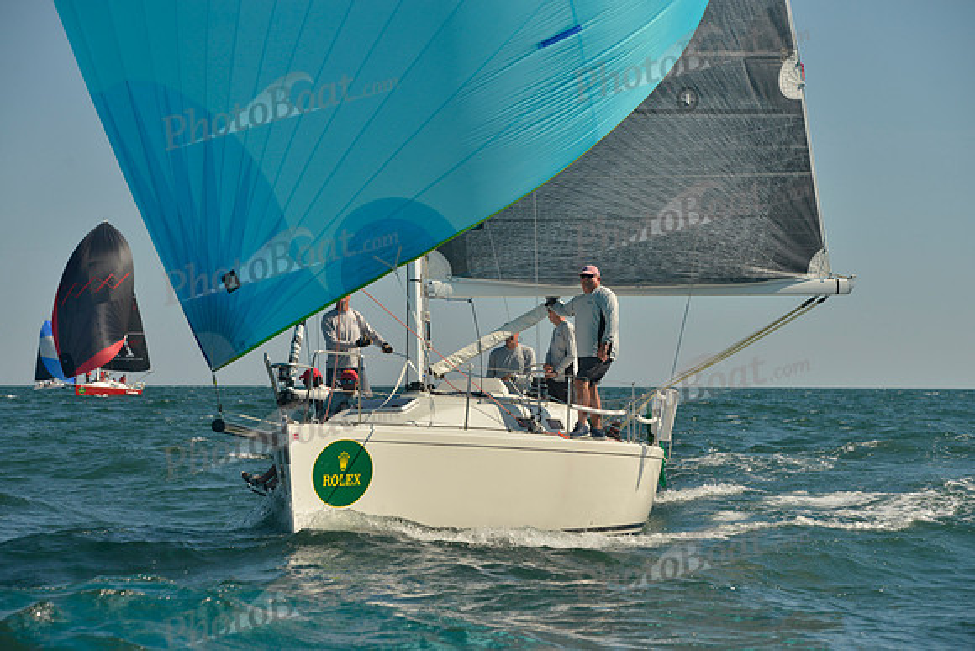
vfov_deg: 11.2
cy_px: 326
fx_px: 3305
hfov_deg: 16.8
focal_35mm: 122
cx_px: 488
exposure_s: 1/1250
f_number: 8
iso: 400
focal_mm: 122
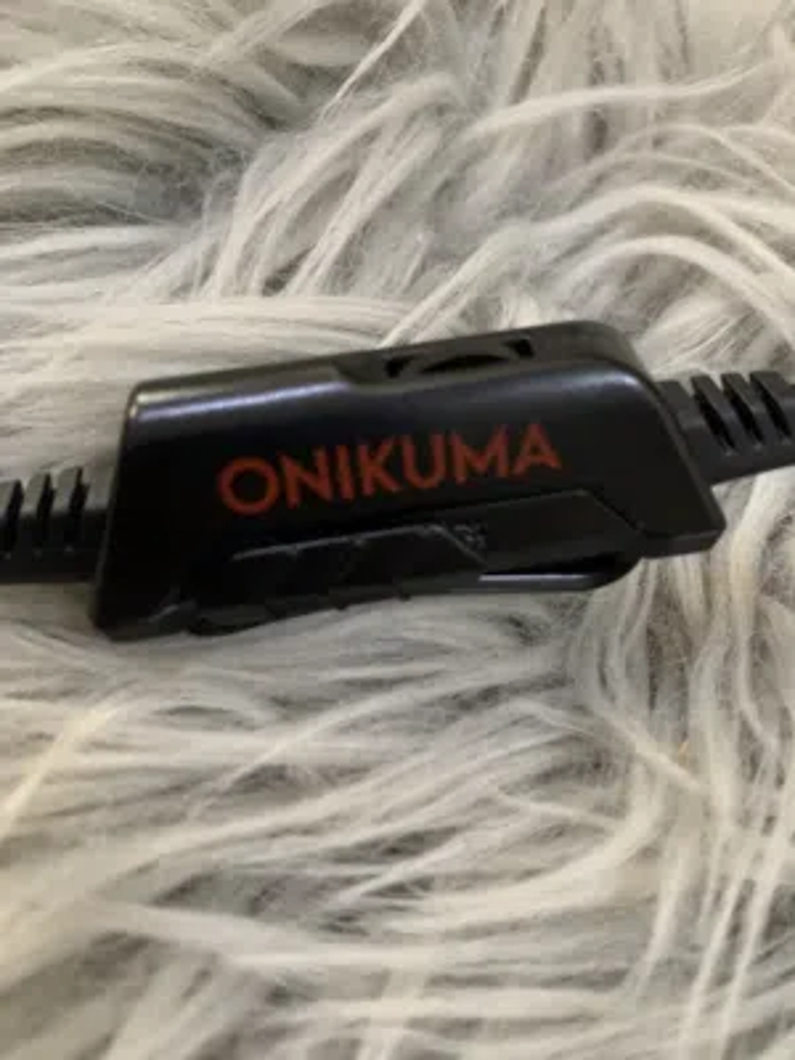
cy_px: 530
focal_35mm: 26
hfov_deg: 53.1
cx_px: 398
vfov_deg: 67.3
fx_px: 796
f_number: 1.8
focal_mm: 4.25
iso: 400
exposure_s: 1/38
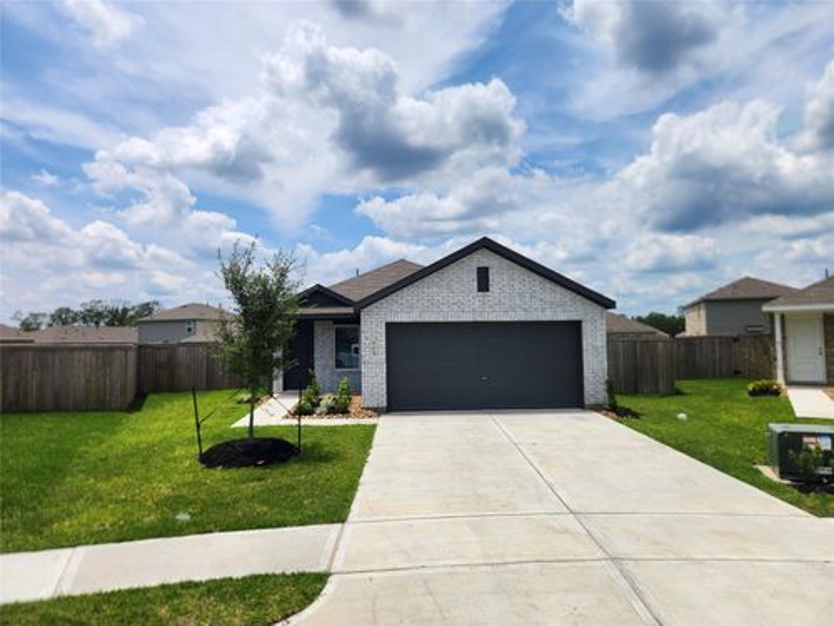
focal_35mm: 23
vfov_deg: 58.9
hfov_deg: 73.9
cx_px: 417
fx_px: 554
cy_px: 313
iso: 20
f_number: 1.8
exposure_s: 1/2905
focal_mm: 5.4
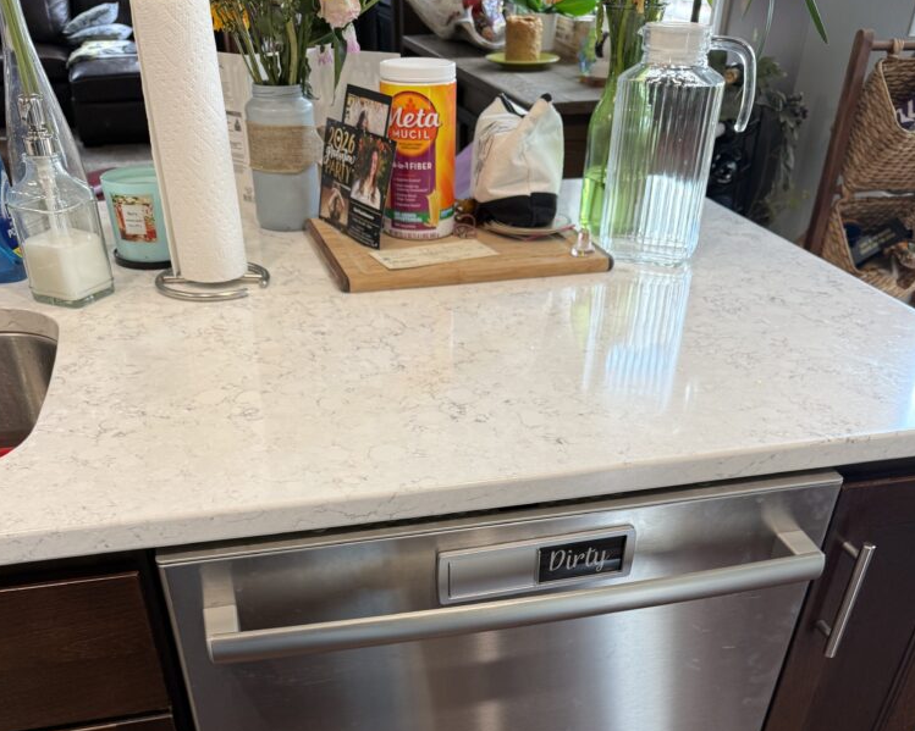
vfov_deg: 43.2
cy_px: 609
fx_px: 866
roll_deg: -1.5
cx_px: 457
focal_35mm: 32
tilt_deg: -37.5
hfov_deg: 55.7
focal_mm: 6.76
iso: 125
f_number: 1.78
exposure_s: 1/60
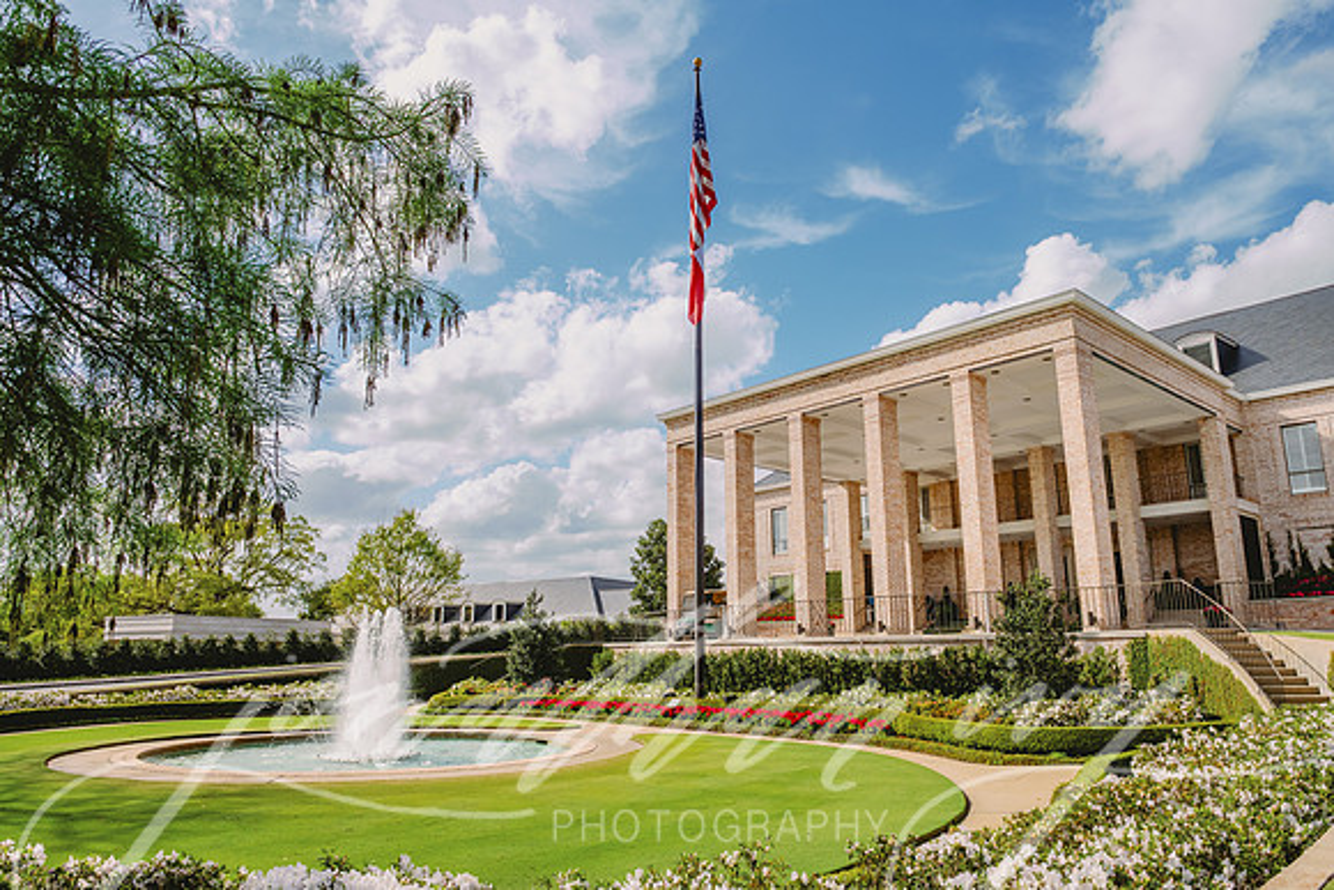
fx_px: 889
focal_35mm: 24
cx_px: 667
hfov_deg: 73.7
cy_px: 445
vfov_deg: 53.2
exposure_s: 1/800
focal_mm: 24
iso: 200
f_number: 7.1
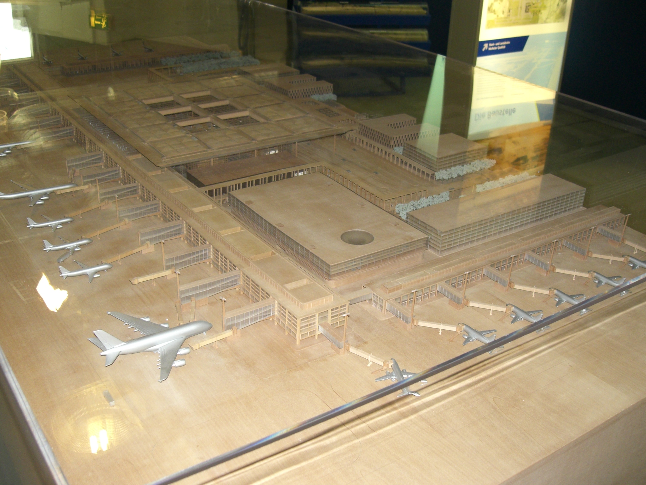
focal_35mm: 38
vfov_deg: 37.7
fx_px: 709
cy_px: 242
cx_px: 323
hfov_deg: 49.0
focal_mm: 6.3
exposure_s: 1/60
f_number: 3.1
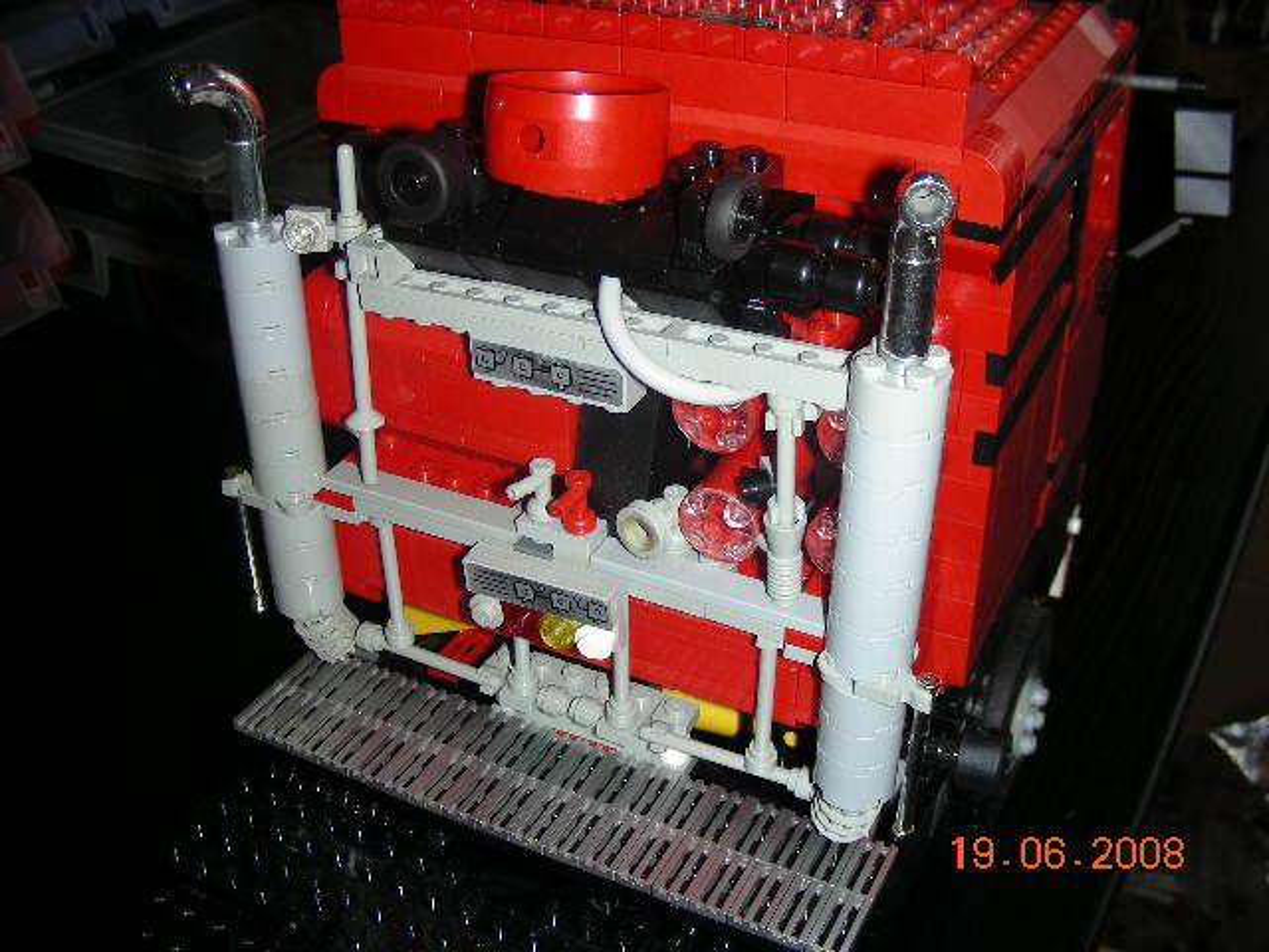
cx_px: 634
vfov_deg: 37.7
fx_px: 1393
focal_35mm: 38
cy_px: 476
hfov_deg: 49.0
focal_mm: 6.3
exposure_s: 1/60
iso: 50
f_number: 3.5
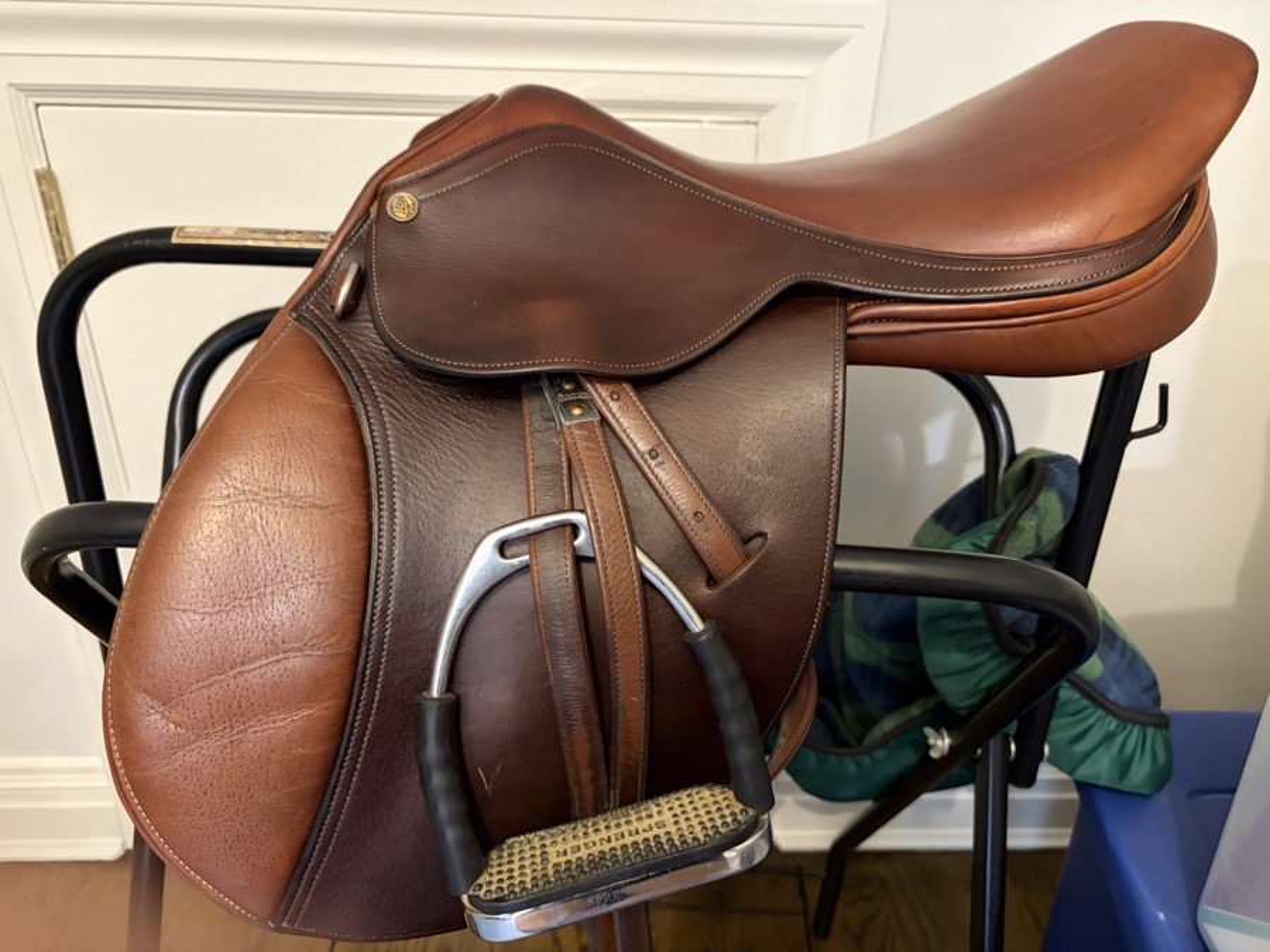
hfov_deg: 67.3
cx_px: 635
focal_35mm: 26
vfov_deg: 53.1
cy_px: 476
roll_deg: -1.7
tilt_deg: -28.6
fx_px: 954
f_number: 1.6
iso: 640
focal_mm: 5.96
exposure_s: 1/30
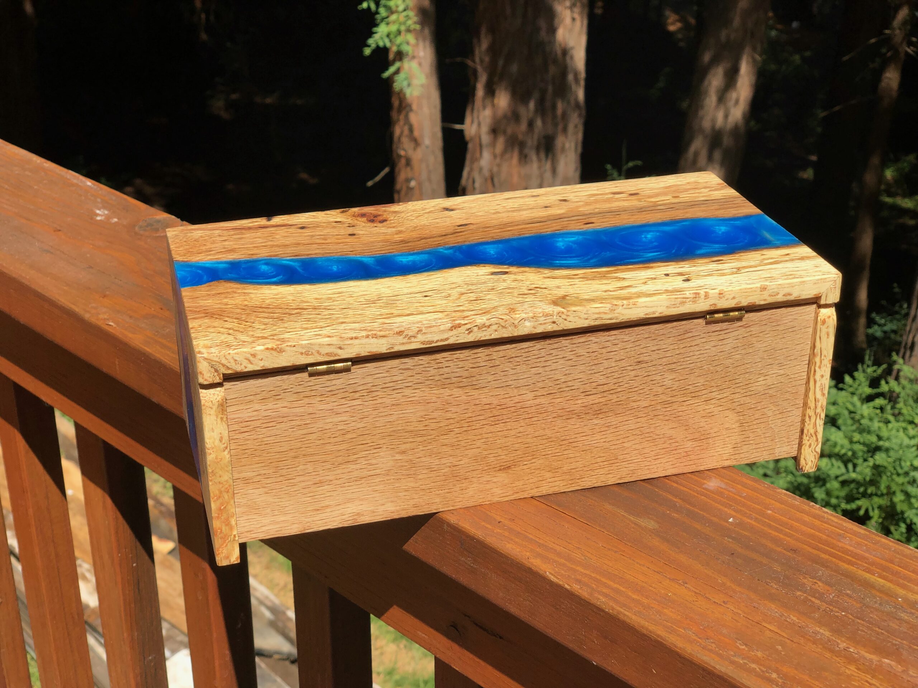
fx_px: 1379
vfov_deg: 28.0
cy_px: 344
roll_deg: -1.3
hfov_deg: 36.8
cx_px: 459
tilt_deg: -25.6
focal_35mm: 52
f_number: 2.4
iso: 16
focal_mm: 6
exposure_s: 1/1000
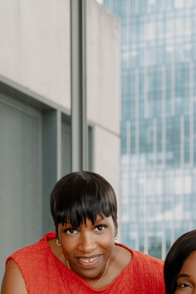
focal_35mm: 73
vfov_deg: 26.2
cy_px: 298
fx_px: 596
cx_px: 146
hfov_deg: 18.6
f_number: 3.2
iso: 80
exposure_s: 1/125
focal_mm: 33
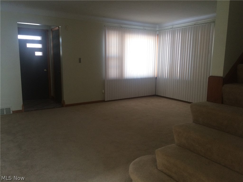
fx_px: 204
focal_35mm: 29
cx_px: 122
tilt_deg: -9.7
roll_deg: +0.5
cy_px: 91
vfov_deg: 48.2
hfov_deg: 61.7
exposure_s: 1/30
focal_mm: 4.15
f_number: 2.2
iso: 64
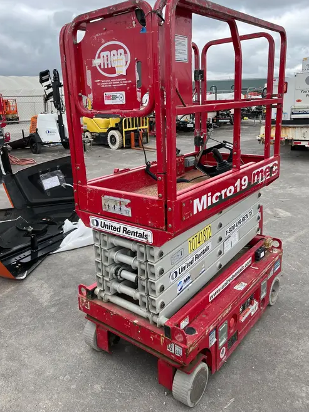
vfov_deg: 61.5
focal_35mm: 29
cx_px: 144
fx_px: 345
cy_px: 187
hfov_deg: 48.2
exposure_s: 1/1056
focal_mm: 5.1
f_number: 1.6
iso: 50
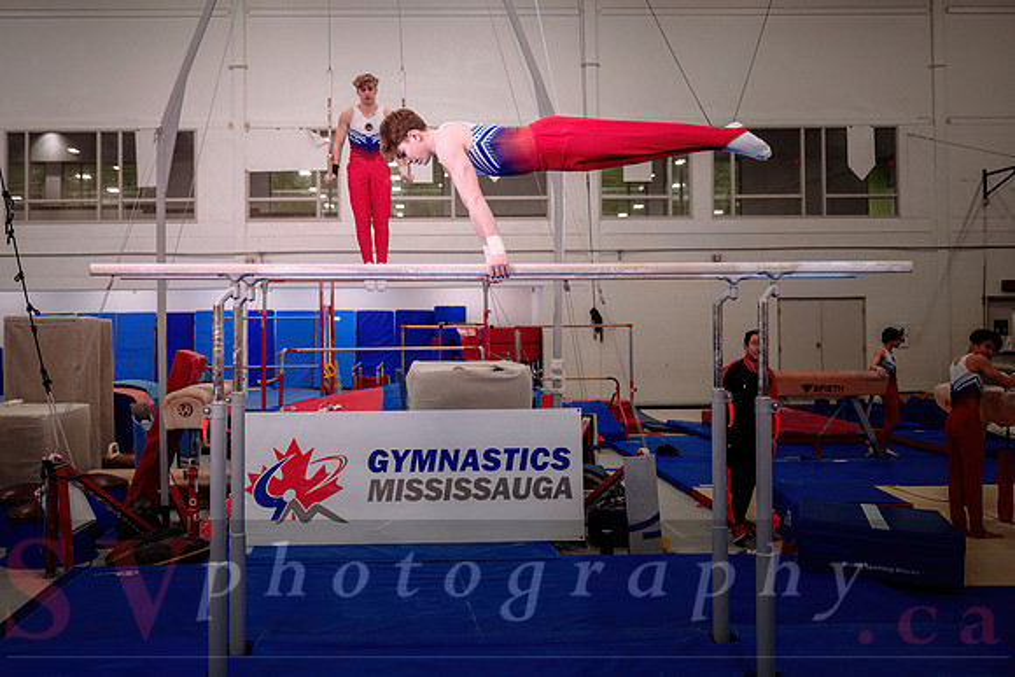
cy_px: 293
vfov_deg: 35.3
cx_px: 434
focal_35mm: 38
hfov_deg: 50.9
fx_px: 1062
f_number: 2.8
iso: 1600
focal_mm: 32.5
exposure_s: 1/800
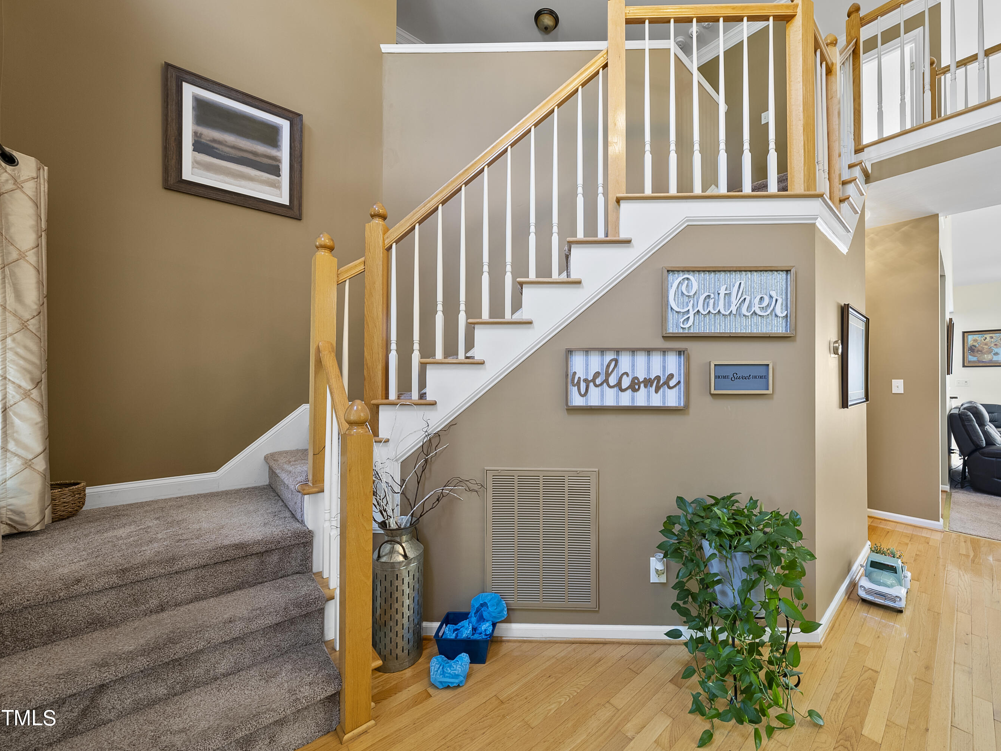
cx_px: 562
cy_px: 376
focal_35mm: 13
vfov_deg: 89.9
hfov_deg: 105.6
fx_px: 376
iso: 400
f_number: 7.1
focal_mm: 12
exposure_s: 1/2
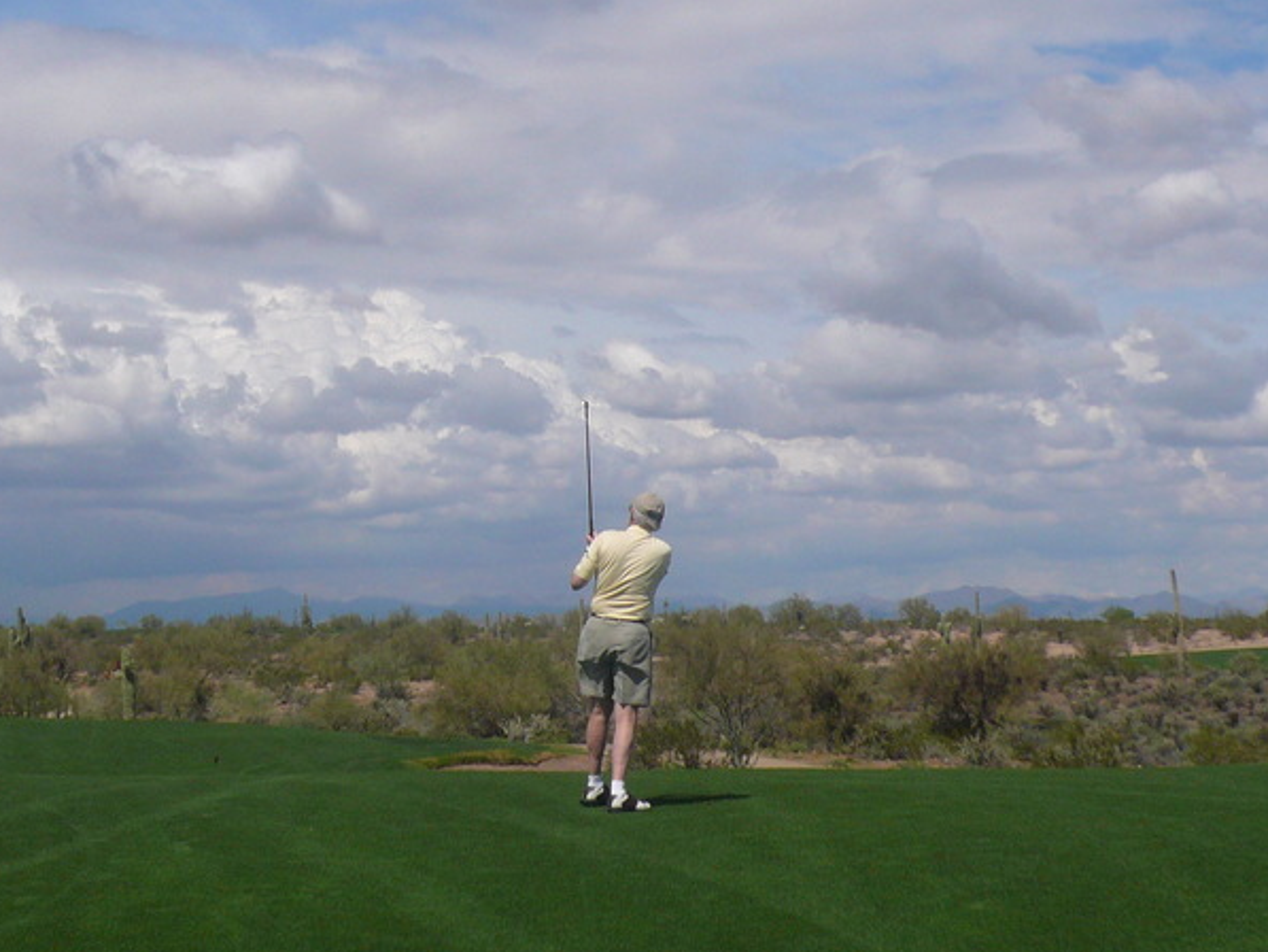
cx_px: 631
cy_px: 474
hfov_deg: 26.3
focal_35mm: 74
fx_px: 2711
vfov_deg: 19.9
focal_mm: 7.5
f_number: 10
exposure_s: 1/320
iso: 100
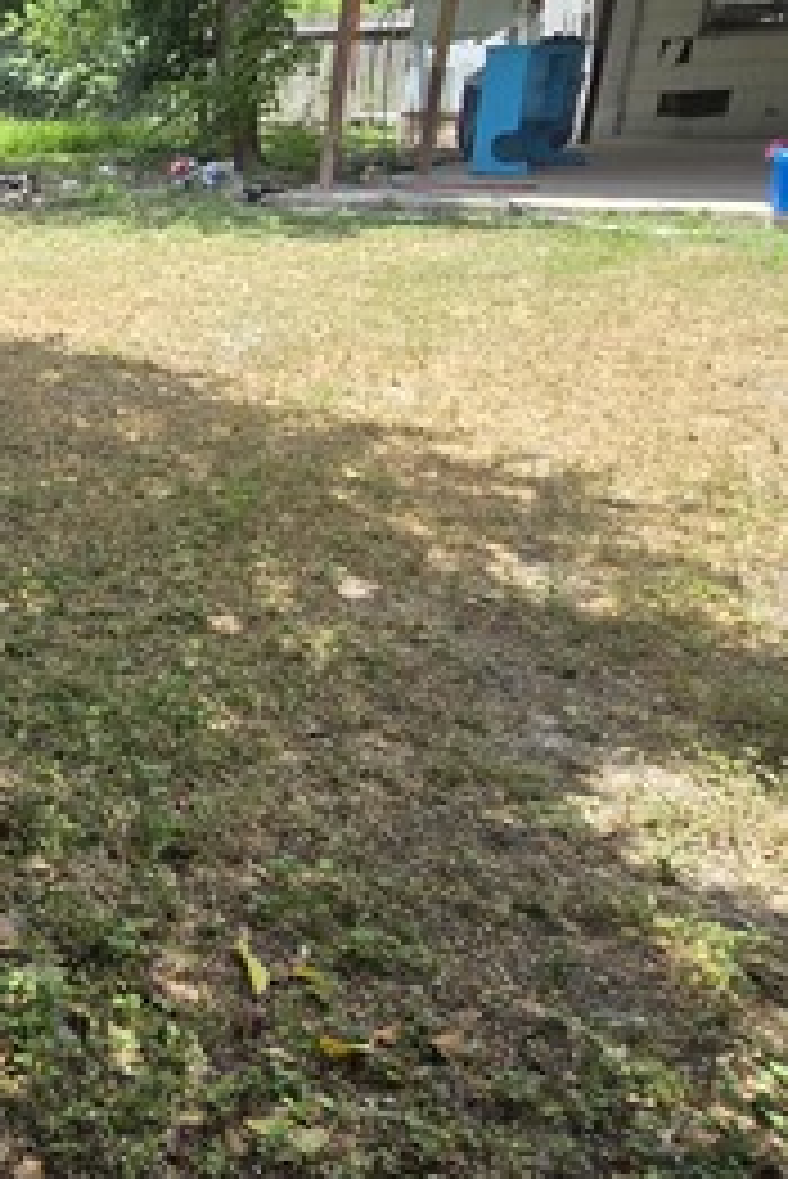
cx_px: -387
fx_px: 1082
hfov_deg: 27.7
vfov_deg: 56.9
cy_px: 490
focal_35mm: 33
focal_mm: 2.2
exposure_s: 1/588
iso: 50
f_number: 2.2
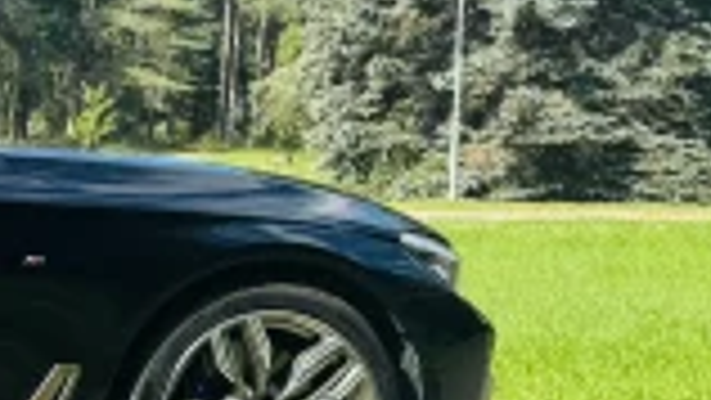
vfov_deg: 11.4
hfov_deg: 16.8
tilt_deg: -4.6
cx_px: -562
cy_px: 292
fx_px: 1999
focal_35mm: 106
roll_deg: +0.6
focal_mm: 6.76
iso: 80
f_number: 1.78
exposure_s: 1/1818
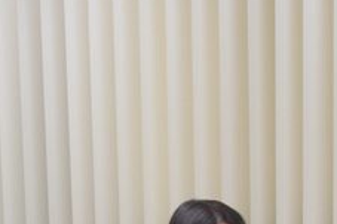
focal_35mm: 131
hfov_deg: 15.7
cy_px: 363
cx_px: 183
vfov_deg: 10.0
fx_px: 1225
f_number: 9
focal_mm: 22
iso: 1000
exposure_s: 1/13
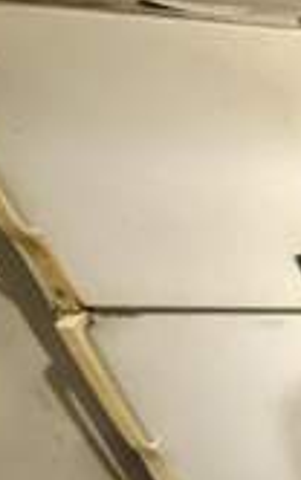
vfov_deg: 41.6
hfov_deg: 18.6
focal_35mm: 43
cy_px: 451
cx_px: 608
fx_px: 563
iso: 1250
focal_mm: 2.22
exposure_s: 1/40
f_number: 2.2
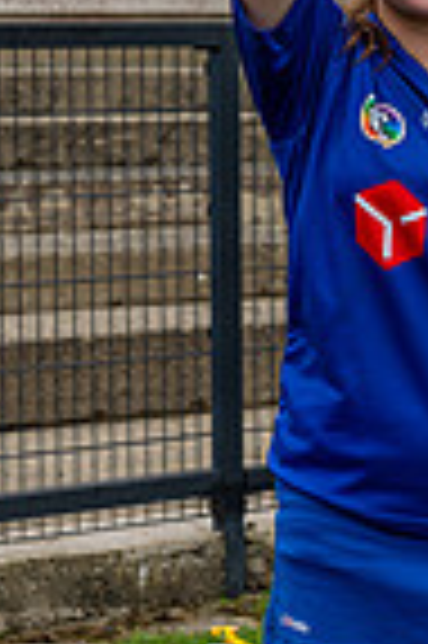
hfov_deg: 9.1
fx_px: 2699
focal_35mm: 151
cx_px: 318
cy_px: 230
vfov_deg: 13.6
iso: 125
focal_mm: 48
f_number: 3.2
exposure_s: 1/320
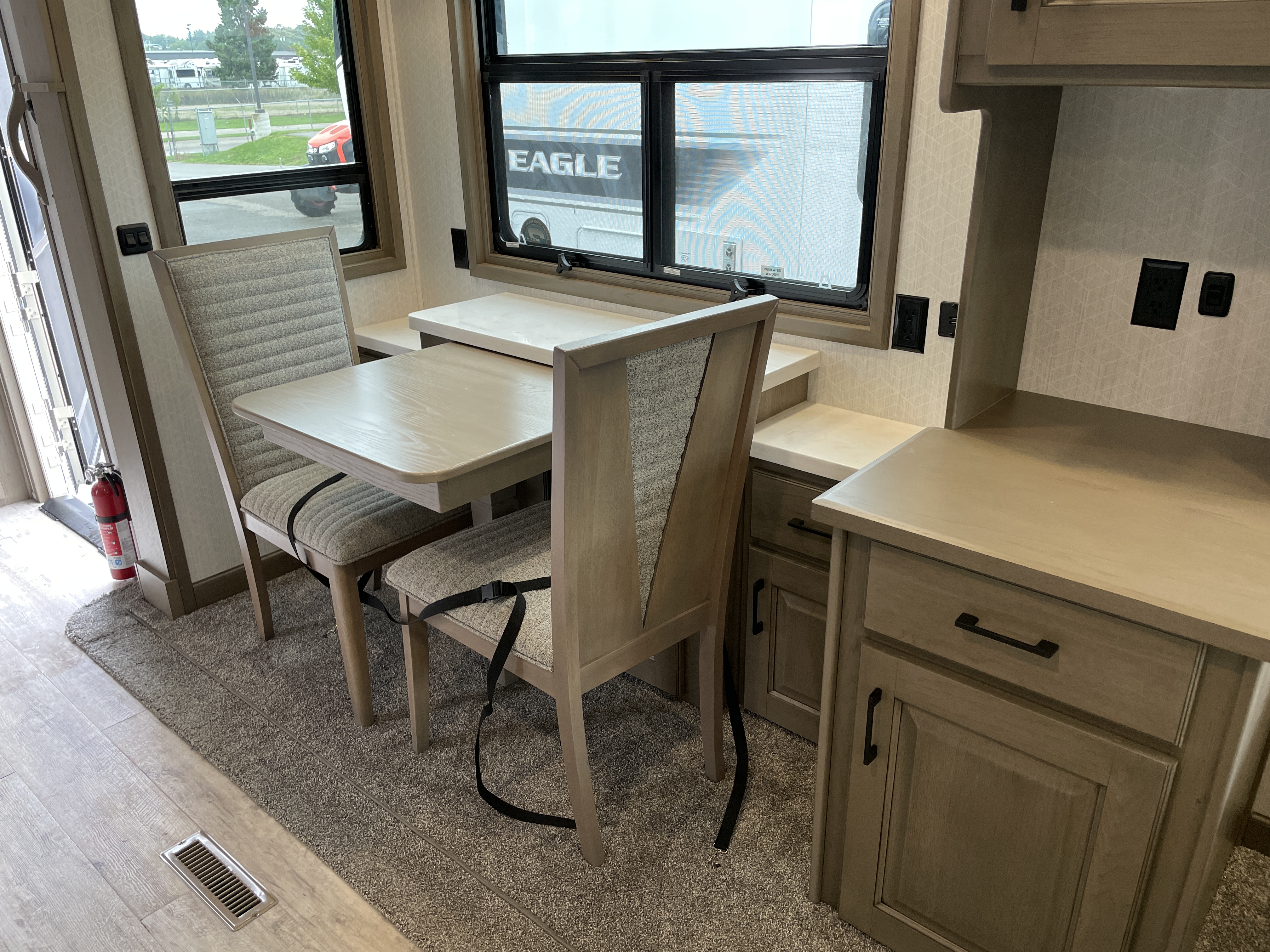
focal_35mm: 26
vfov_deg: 53.1
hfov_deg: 67.3
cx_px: 635
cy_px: 476
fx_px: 954
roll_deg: +0.6
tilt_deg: -22.3
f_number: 1.6
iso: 125
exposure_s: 1/104
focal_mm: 4.2
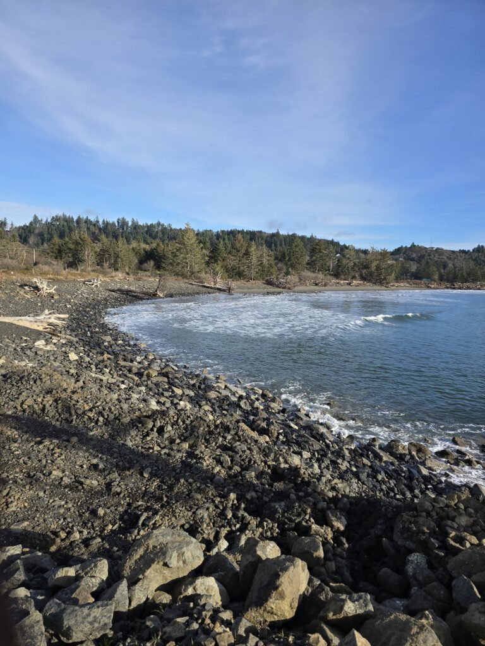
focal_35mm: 23
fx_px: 430
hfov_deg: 58.9
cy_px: 323
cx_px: 242
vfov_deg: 73.9
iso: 12
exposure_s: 1/671
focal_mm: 6.3
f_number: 1.7
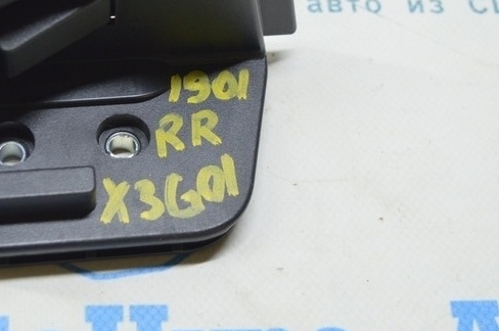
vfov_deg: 16.0
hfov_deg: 23.7
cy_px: 102
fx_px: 1177
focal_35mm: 85
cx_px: 133
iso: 400
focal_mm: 27
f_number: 4
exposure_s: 1/40
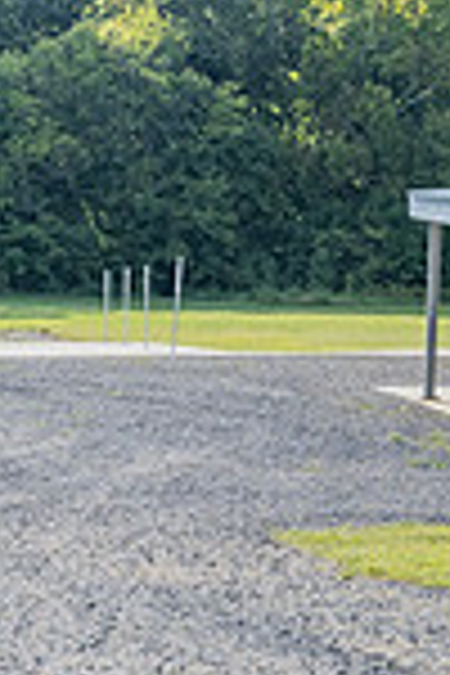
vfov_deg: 15.2
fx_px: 2531
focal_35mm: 135
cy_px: 223
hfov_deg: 9.5
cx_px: 873
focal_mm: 35
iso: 500
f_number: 3.5
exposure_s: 1/4000
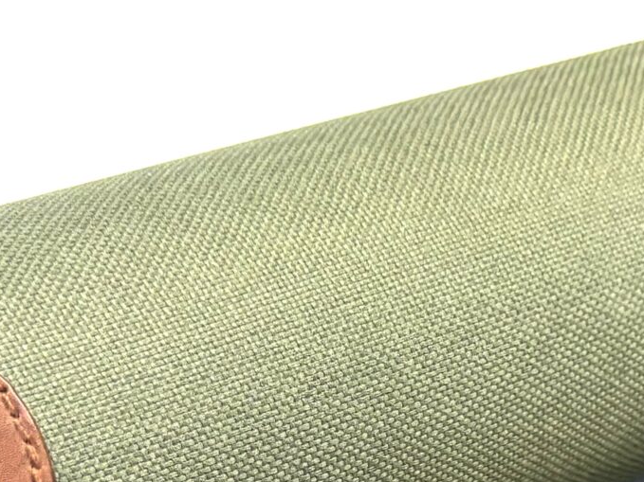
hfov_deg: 19.9
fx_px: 1823
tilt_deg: -53.4
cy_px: 885
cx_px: 497
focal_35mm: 98
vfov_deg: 13.4
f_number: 1.6
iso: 125
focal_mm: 5.96
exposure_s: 1/100
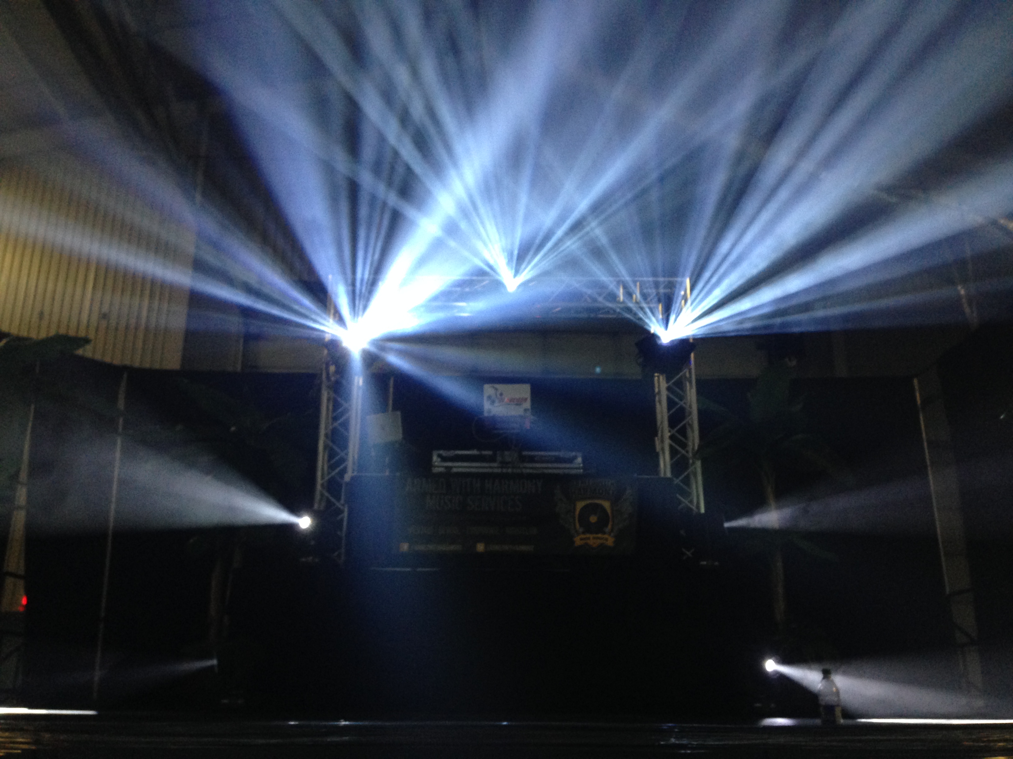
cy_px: 380
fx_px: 966
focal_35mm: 33
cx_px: 506
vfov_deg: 42.9
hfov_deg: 55.4
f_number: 2.4
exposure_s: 1/20
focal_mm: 4.12
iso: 250
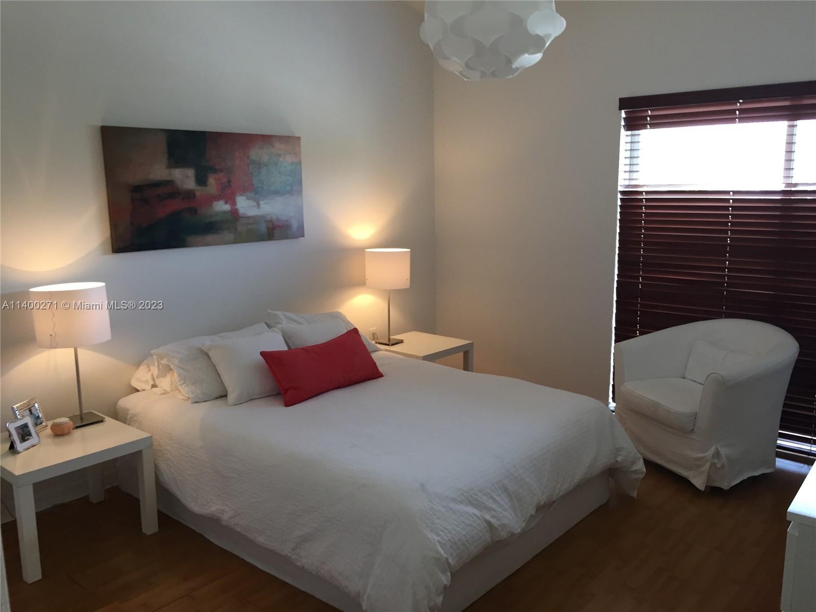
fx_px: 684
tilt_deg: -10.2
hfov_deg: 61.7
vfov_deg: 48.2
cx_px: 408
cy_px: 306
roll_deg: +0.2
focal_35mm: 29
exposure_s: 1/30
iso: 80
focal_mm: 4.15
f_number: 2.2
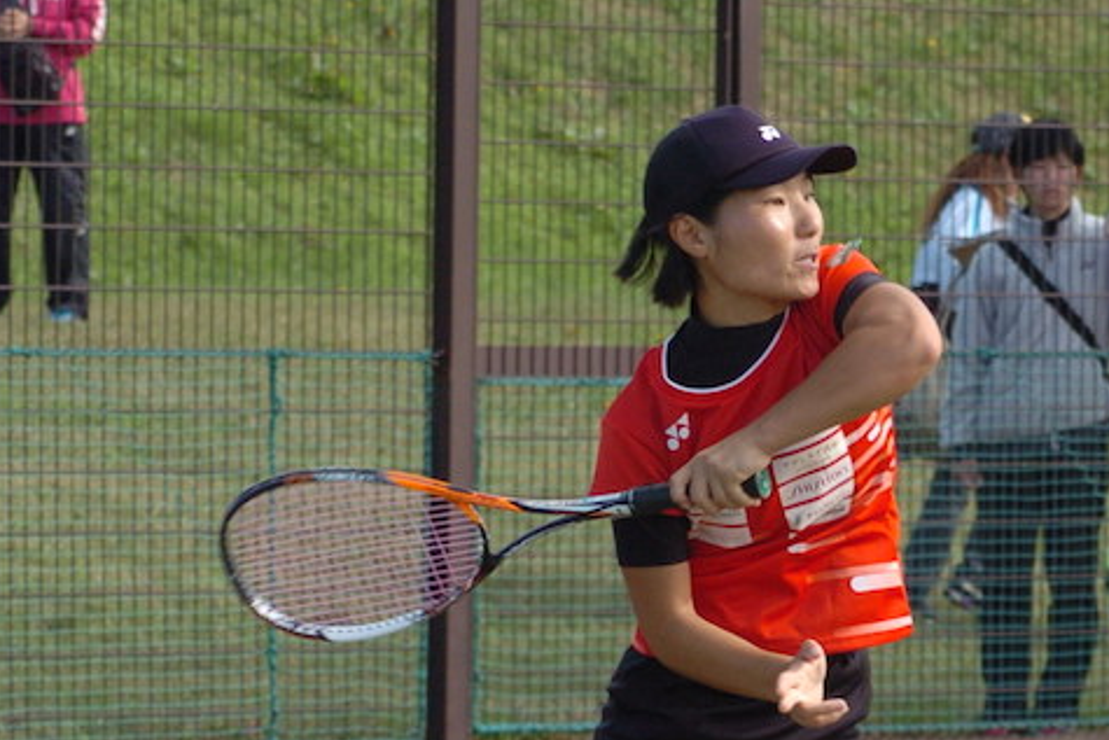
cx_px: 733
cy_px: 736
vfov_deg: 4.1
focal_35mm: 331
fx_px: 10201
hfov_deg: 6.2
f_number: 6.7
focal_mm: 105
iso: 400
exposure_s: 1/500
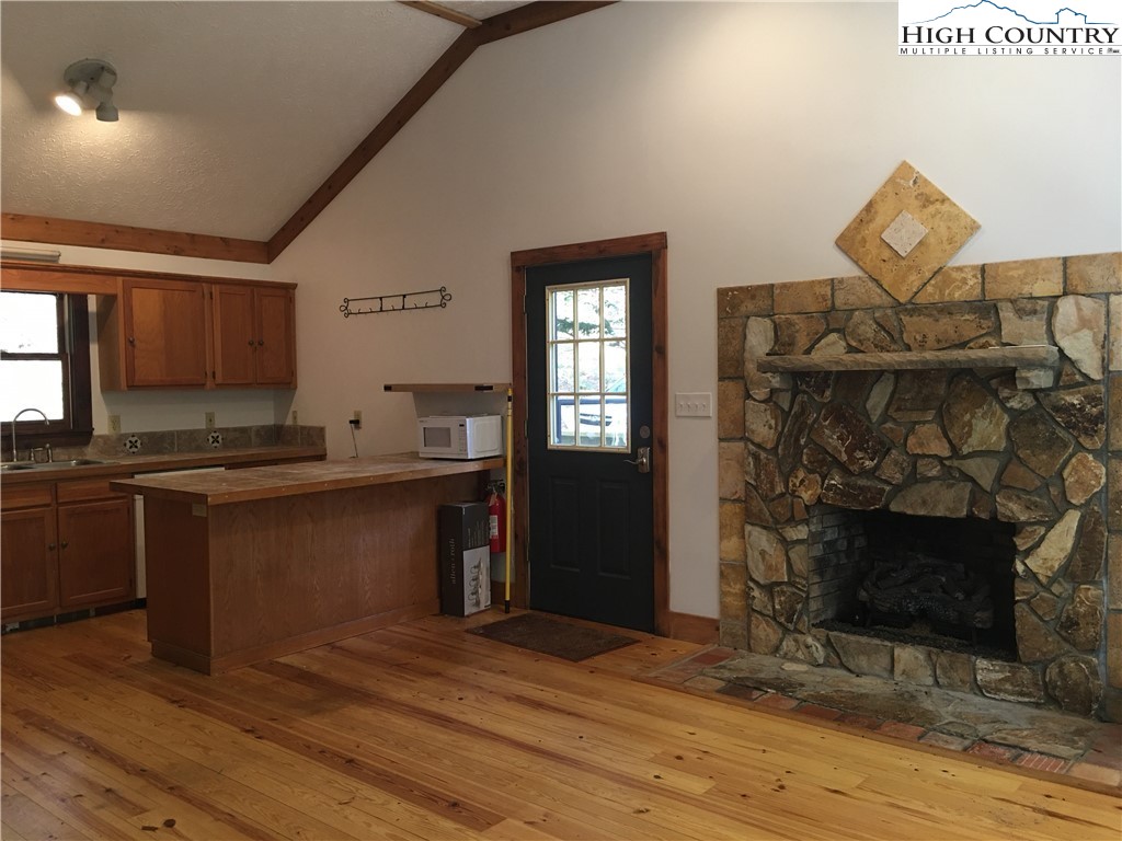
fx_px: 940
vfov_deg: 48.2
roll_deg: +0.2
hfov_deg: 61.7
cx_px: 561
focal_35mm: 29
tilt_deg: +0.9
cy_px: 420
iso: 50
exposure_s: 1/15
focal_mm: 4.15
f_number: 2.2
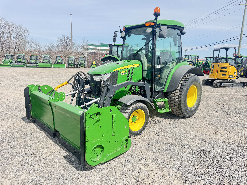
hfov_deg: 71.6
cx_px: 124
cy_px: 92
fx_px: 171
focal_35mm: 24
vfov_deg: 56.8
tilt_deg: -10.1
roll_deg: -1.1
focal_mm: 6.76
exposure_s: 1/1311
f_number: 1.78
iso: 80
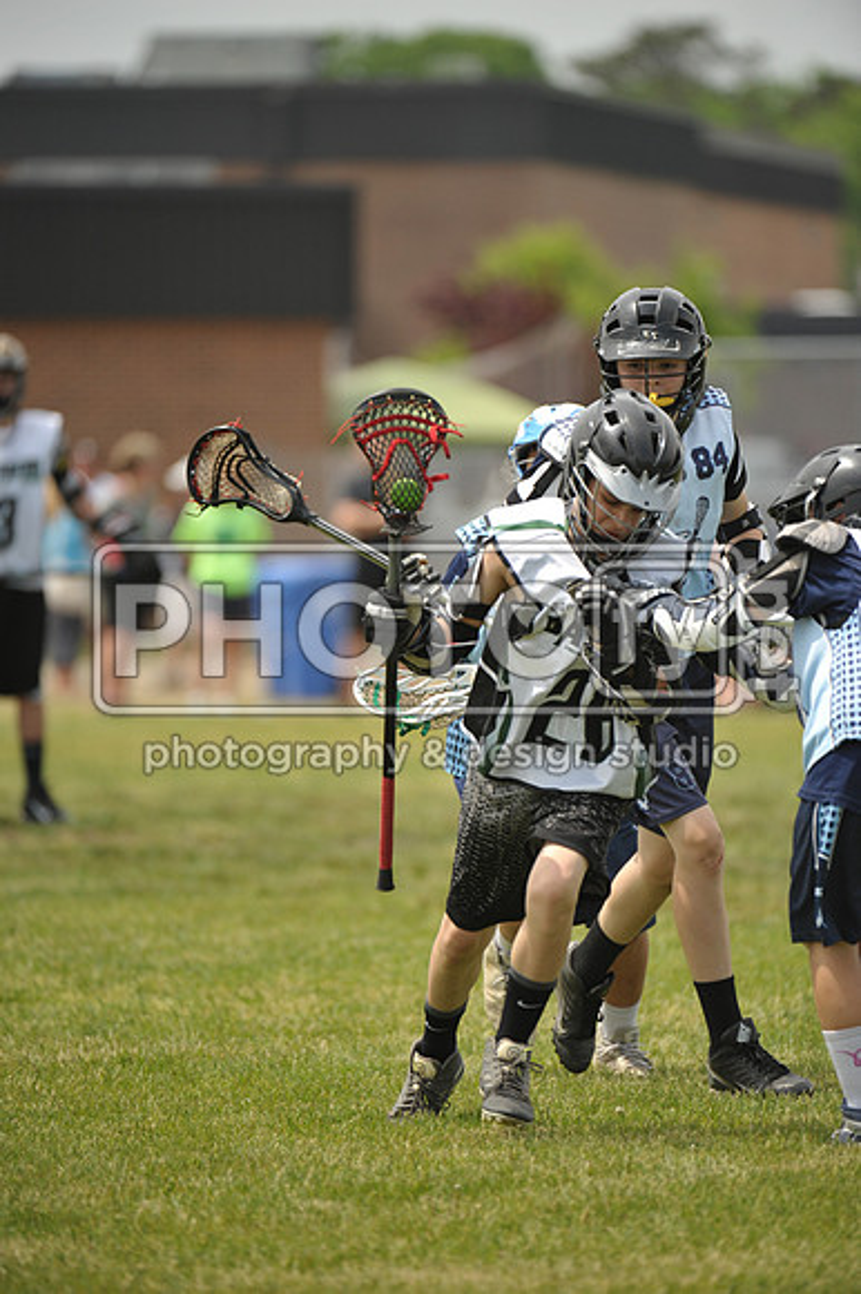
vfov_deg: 6.2
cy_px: 647
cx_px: 430
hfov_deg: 4.2
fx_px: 11852
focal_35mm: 330
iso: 800
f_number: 4
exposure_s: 1/3200
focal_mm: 330
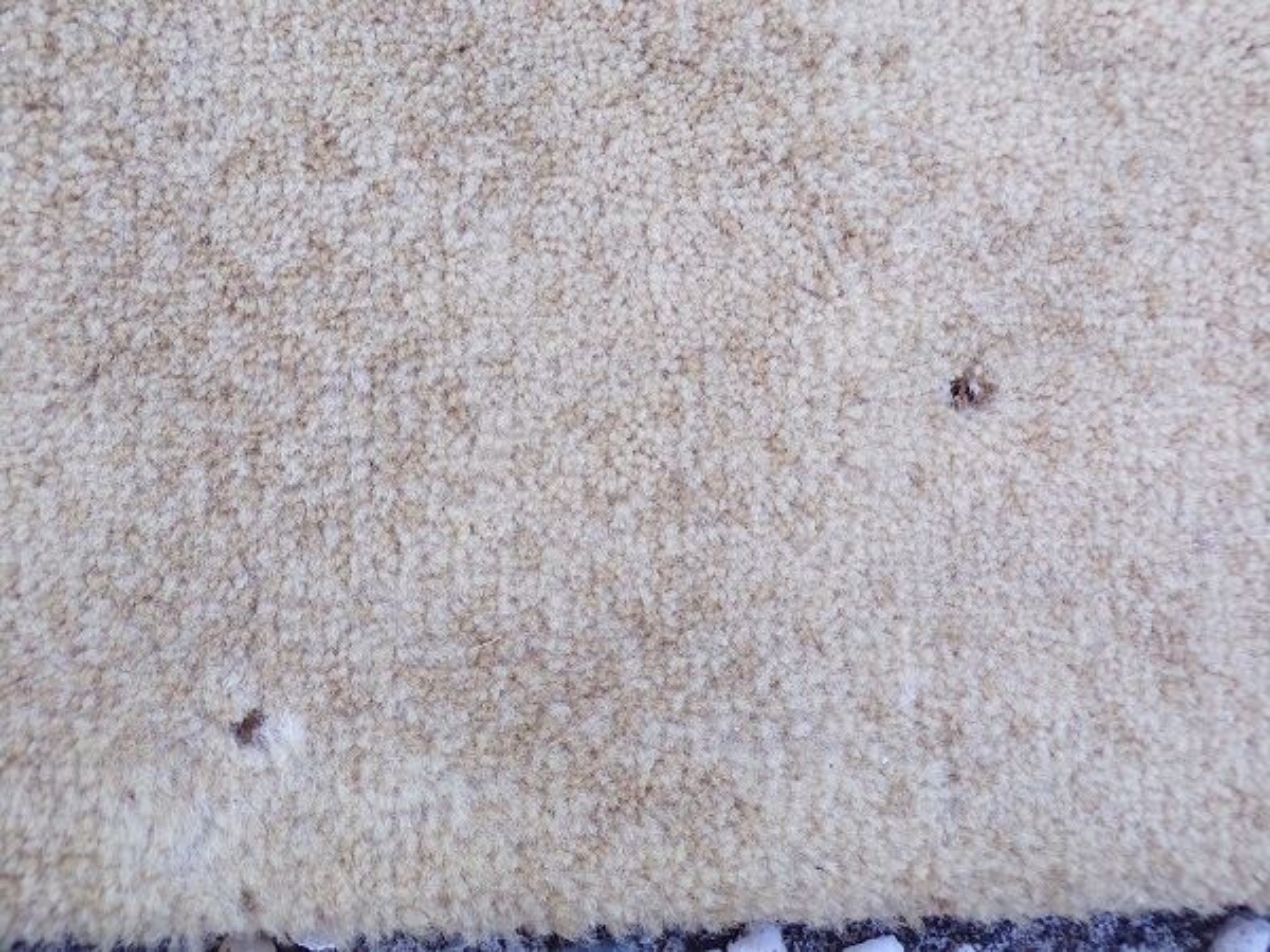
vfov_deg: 34.3
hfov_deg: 44.8
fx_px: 1541
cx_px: 635
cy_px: 476
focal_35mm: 42
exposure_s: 1/70
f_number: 3.4
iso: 80
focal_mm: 7.6
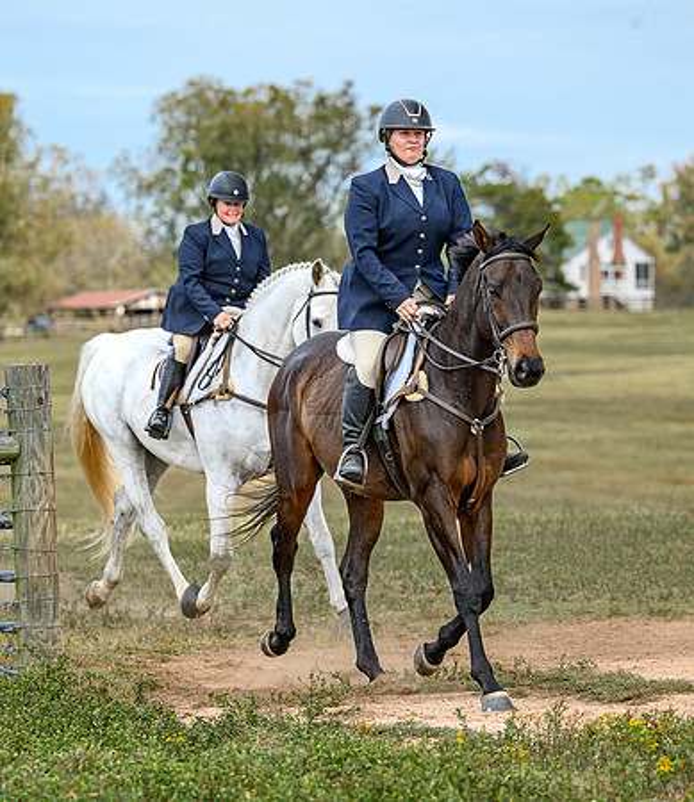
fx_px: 4167
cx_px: 327
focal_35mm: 170
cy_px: 416
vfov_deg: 11.0
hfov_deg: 9.5
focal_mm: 120
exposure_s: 1/1000
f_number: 3.5
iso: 400
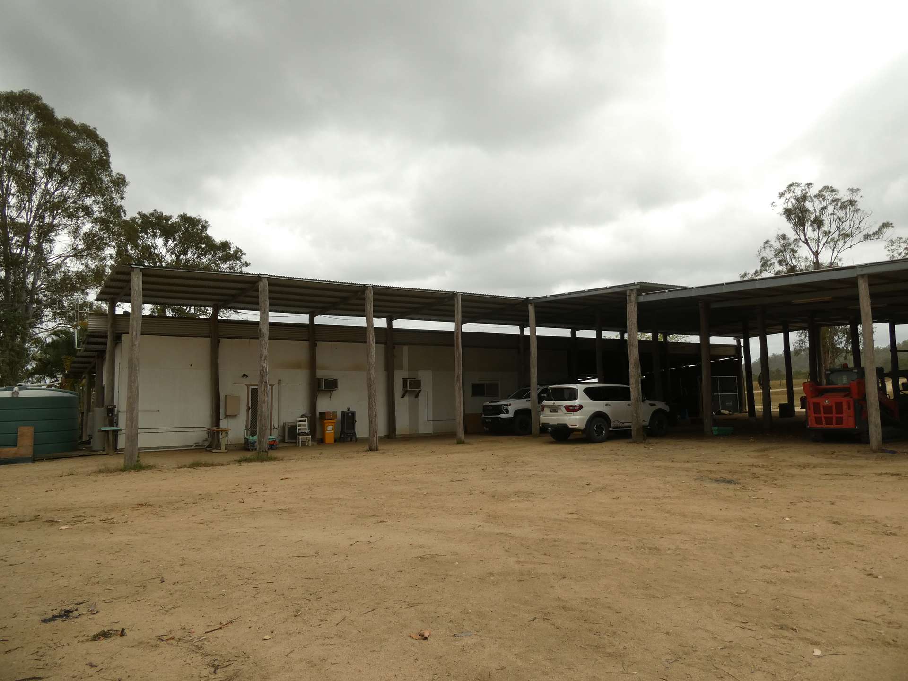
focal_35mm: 24
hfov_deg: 71.6
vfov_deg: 56.8
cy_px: 340
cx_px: 454
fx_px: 630
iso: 80
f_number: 3.5
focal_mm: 4.3
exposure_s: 1/800
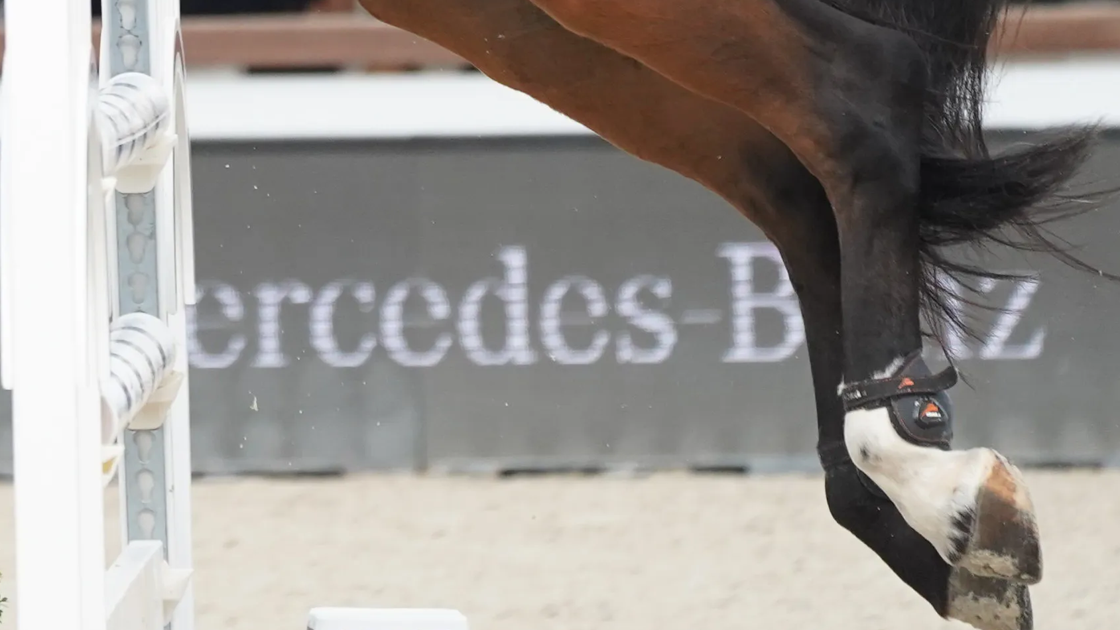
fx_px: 24174
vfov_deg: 1.5
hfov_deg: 2.7
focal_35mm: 814
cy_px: -404
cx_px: -329
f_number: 5.6
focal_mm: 247
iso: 2000
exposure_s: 1/2500
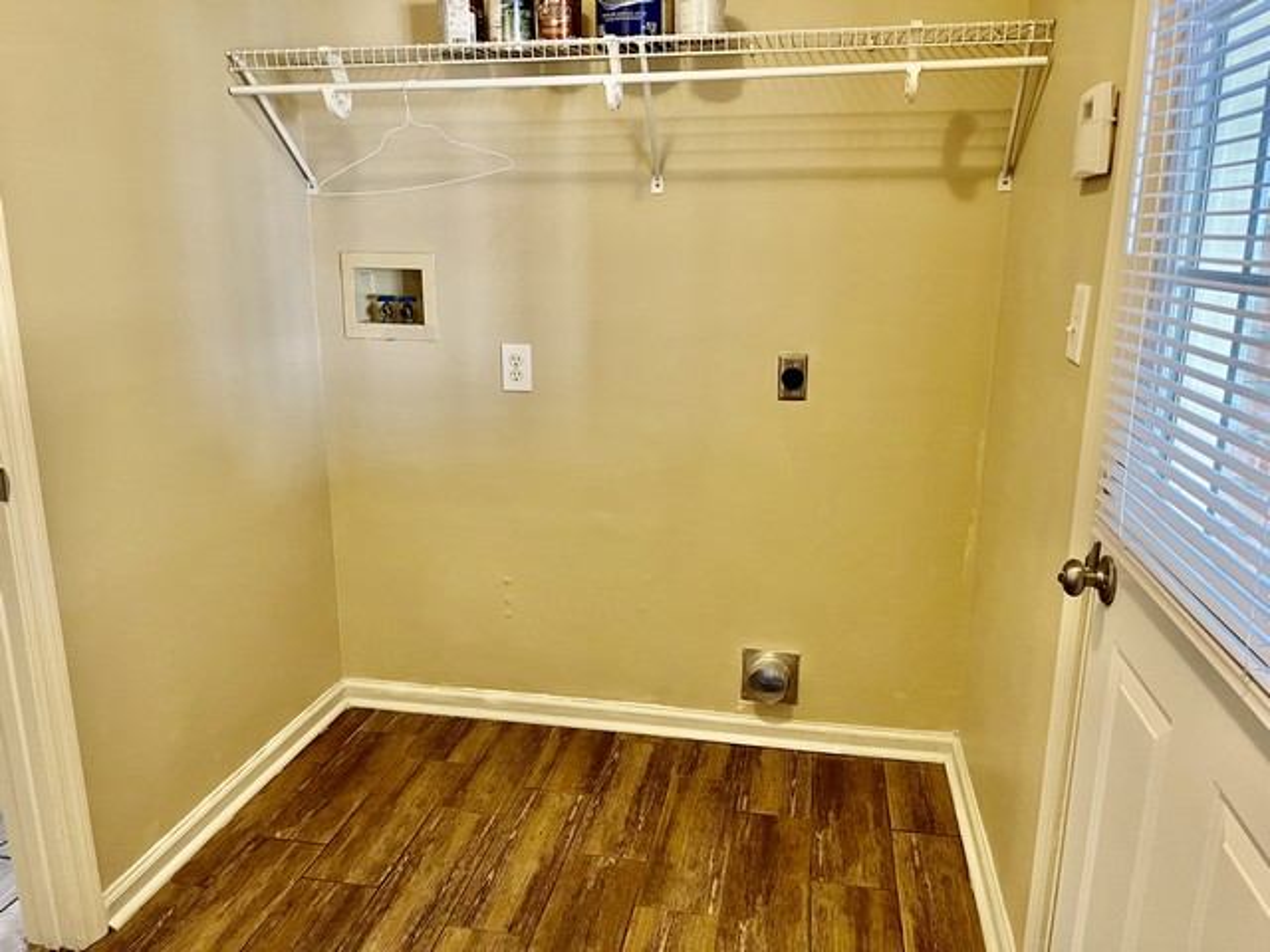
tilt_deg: -14.2
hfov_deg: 67.3
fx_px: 954
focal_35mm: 26
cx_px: 635
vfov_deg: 53.1
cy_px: 476
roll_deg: -0.2
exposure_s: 1/60
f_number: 1.6
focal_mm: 5.1
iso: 320
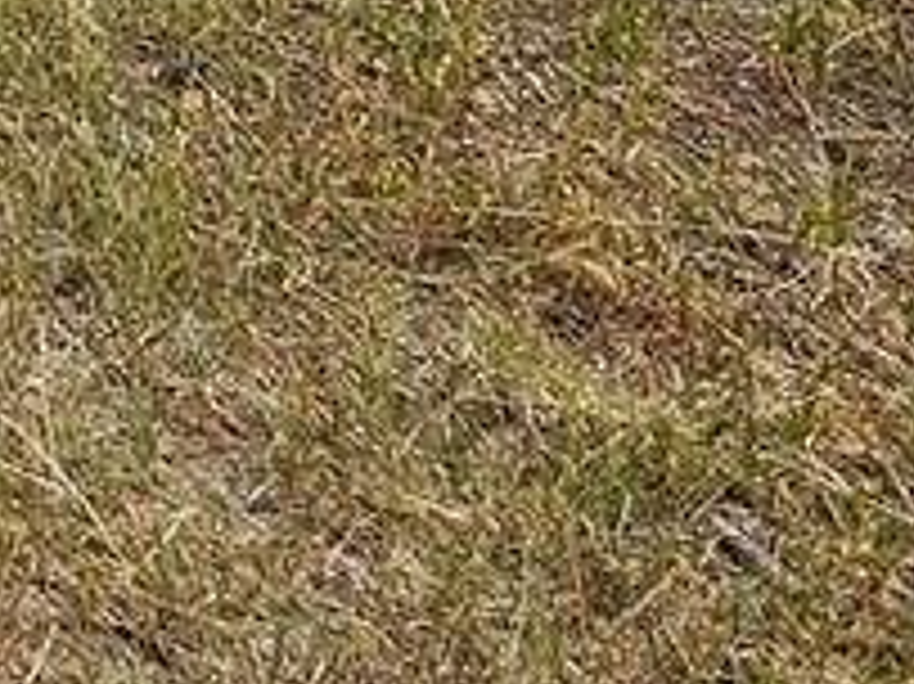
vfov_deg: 7.5
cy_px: -1688
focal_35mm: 163
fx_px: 4301
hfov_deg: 8.6
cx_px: -2314
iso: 10
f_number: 1.7
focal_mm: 6.3
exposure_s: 1/692
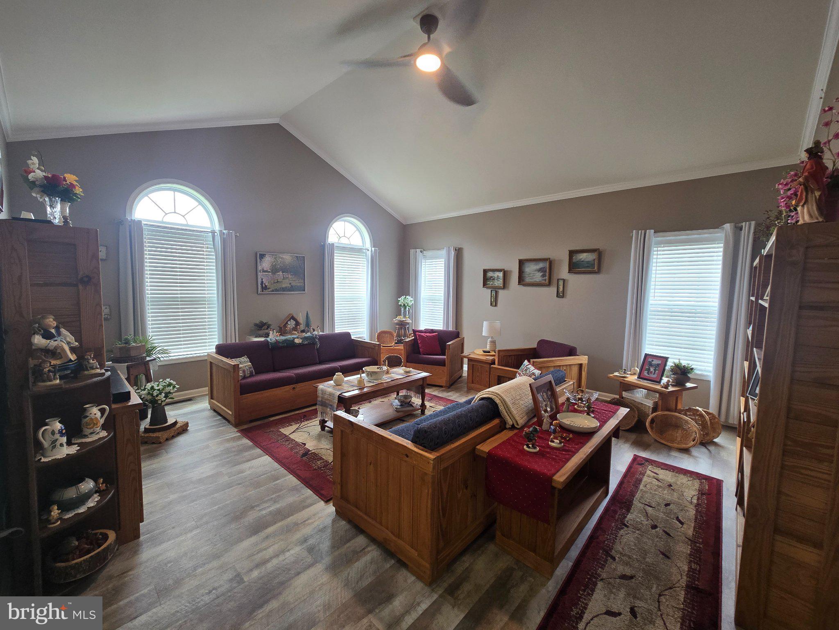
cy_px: 315
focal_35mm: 13
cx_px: 420
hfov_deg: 106.2
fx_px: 315
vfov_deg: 89.9
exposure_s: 1/60
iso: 100
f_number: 2.2
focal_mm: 2.2
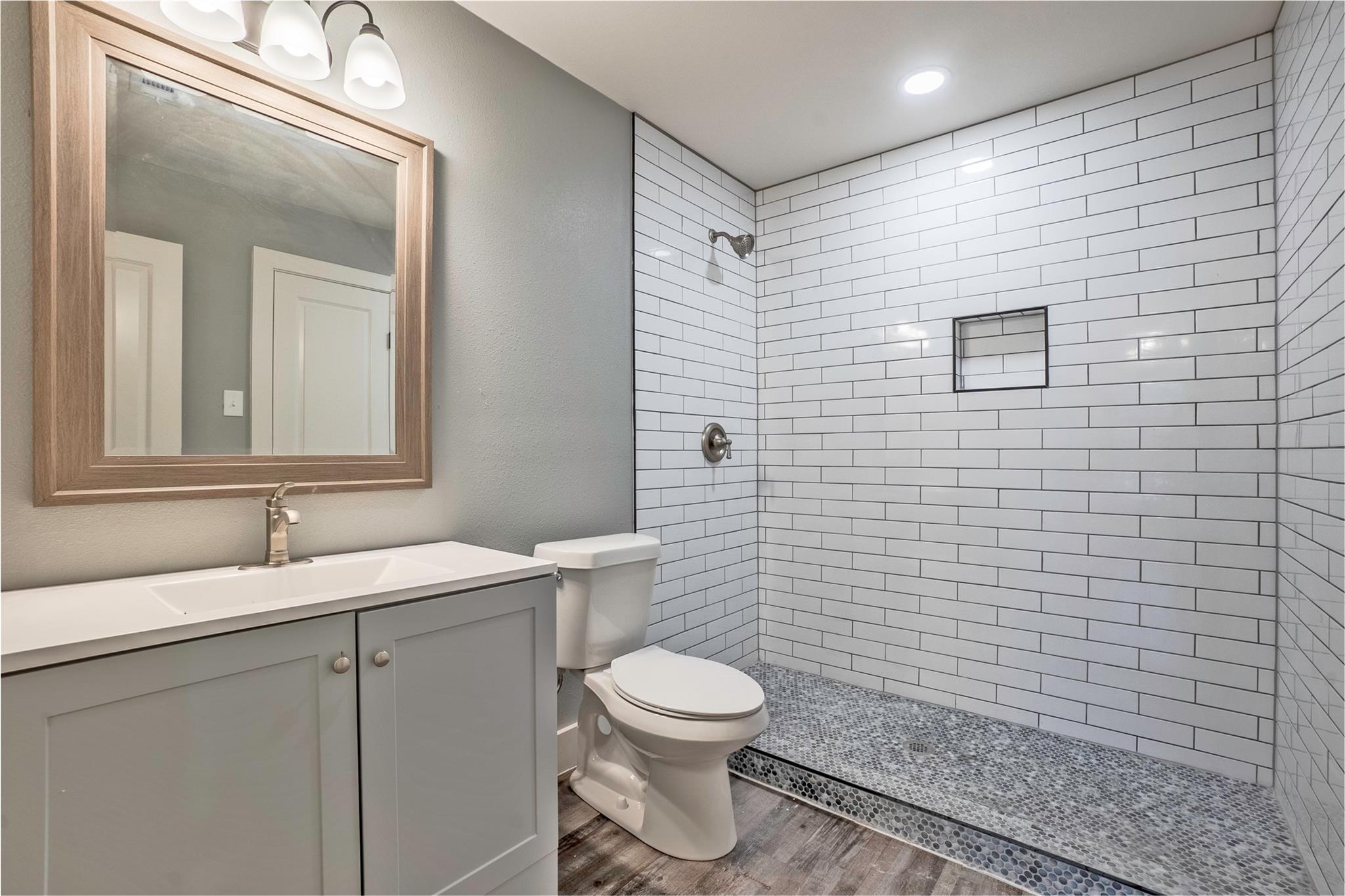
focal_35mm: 15
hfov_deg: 100.4
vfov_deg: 77.3
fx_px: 560
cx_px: 672
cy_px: 448
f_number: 11
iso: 200
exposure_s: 1/30
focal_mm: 10
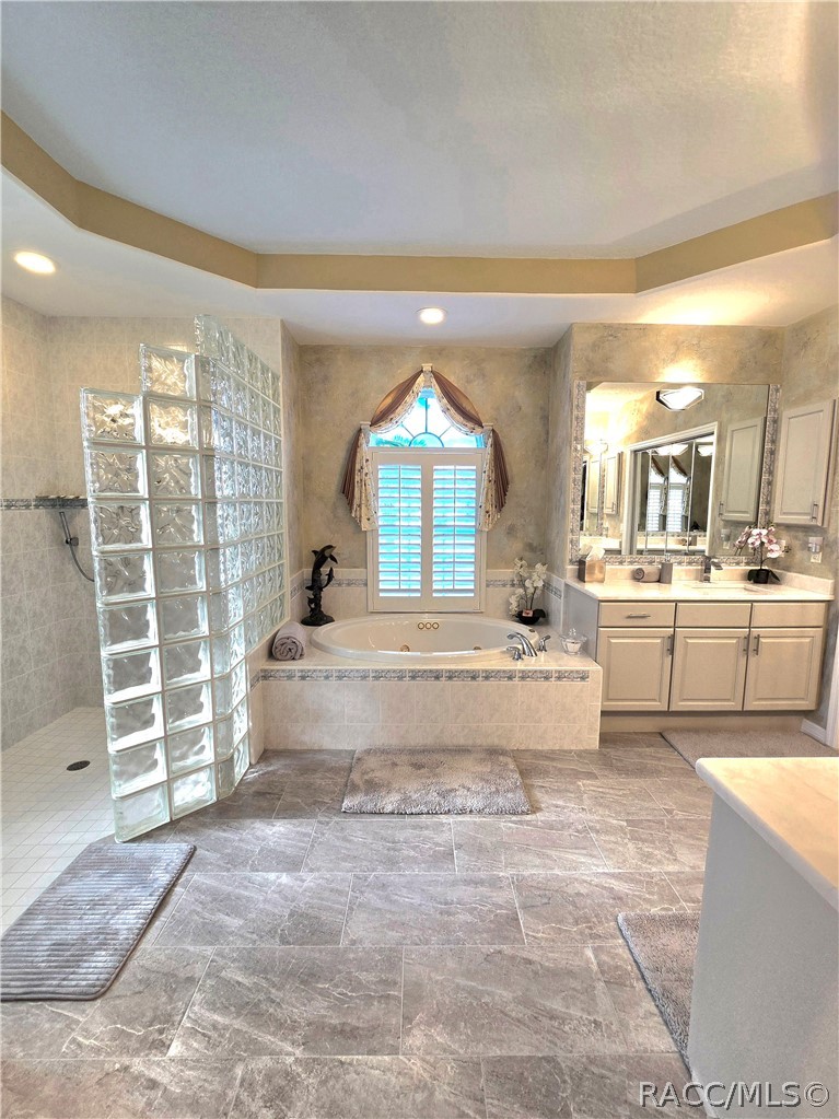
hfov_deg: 89.9
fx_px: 420
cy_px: 560
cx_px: 420
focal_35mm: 13
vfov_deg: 106.2
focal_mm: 2.2
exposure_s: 1/120
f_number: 2.2
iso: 80
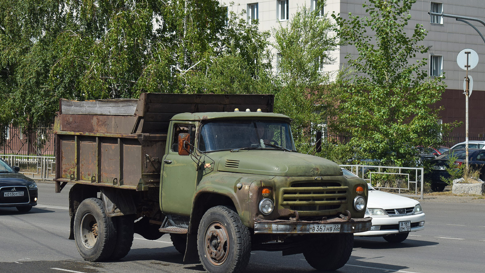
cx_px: 243
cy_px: 142
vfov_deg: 15.3
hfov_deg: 26.9
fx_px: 1016
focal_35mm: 79
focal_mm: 50
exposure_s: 1/1250
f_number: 7.1
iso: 200
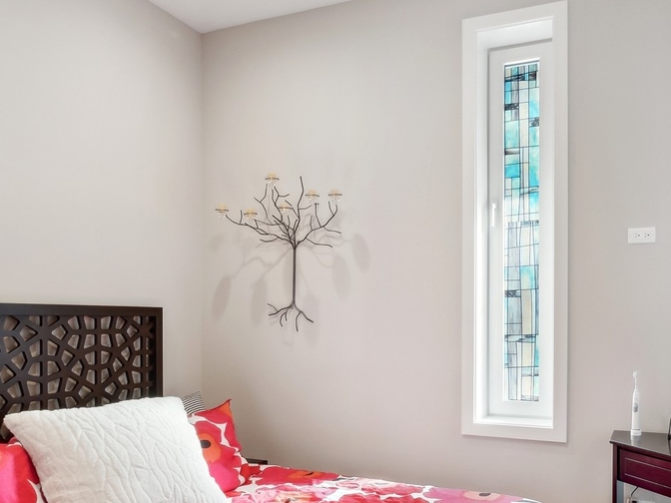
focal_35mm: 30
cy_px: 351
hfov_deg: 59.7
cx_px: 381
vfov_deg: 45.8
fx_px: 582
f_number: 8
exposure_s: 1/3.33
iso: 200
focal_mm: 7
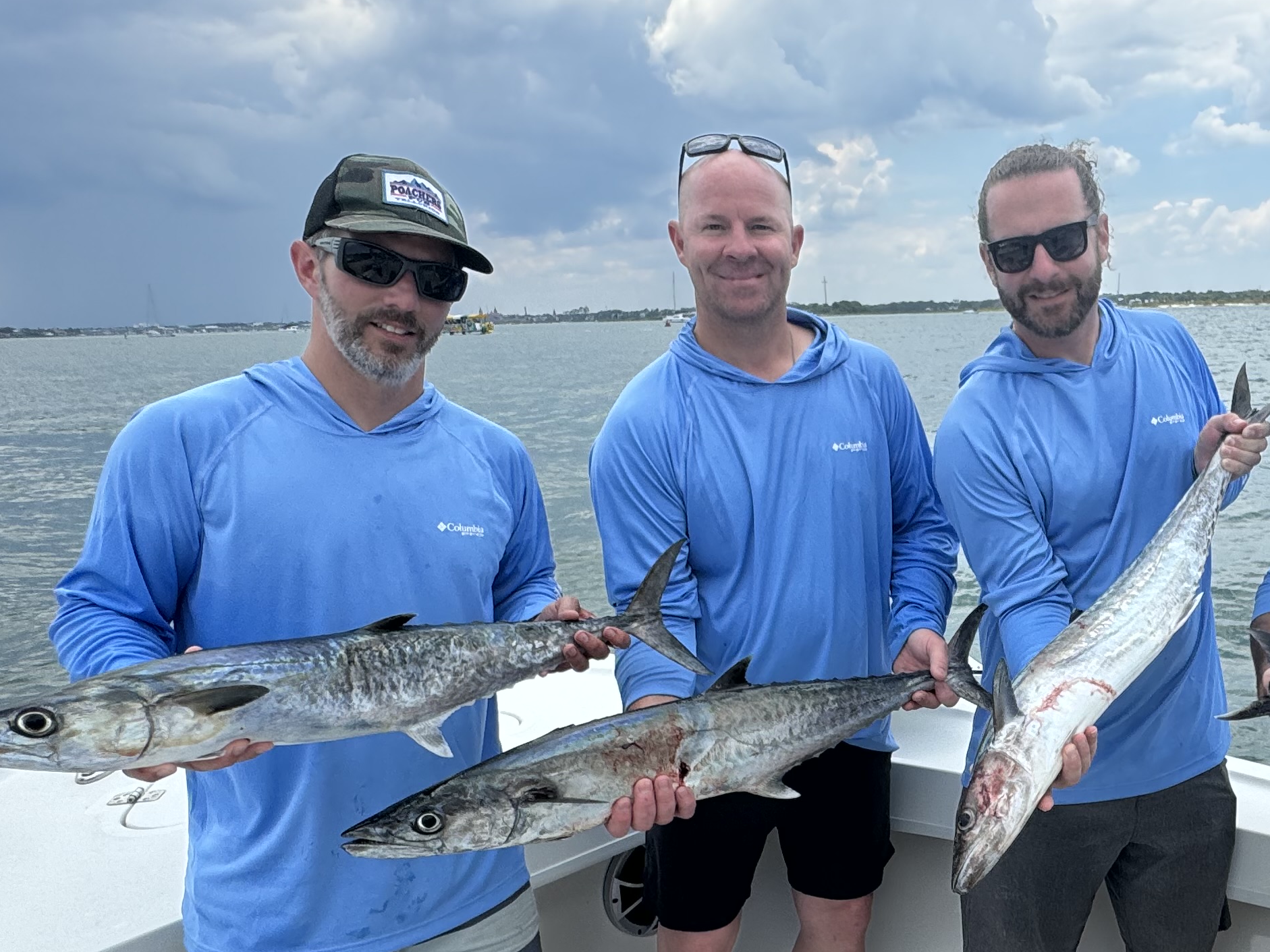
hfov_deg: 56.7
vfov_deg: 46.2
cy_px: 613
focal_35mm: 30
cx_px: 969
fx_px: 1101
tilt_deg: -16.6
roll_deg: +0.2
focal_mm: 2.22
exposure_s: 1/1178
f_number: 2.2
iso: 50
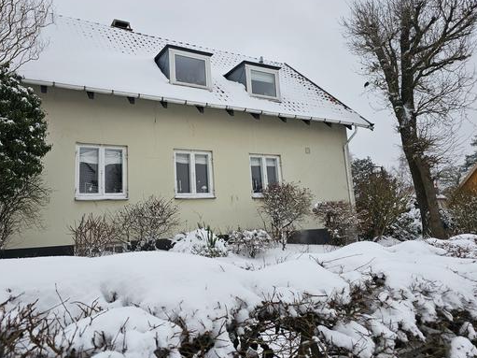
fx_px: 372
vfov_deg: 51.2
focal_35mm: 27
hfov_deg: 65.0
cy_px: 153
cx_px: 201
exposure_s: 1/119
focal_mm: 6.3
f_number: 1.7
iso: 10
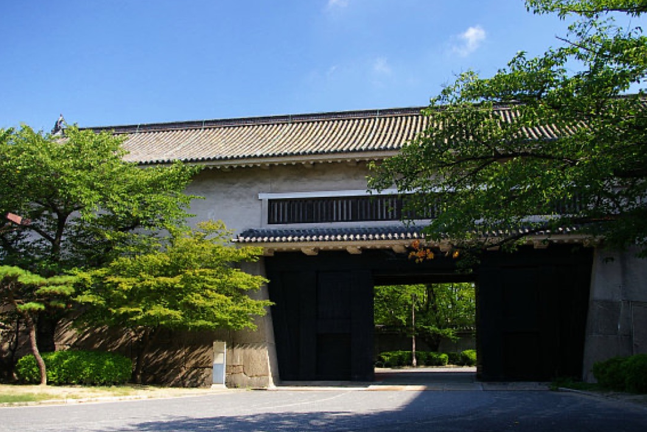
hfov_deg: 53.7
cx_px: 333
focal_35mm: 36
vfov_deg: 37.3
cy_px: 225
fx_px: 639
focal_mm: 21
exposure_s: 1/100
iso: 200
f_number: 6.3
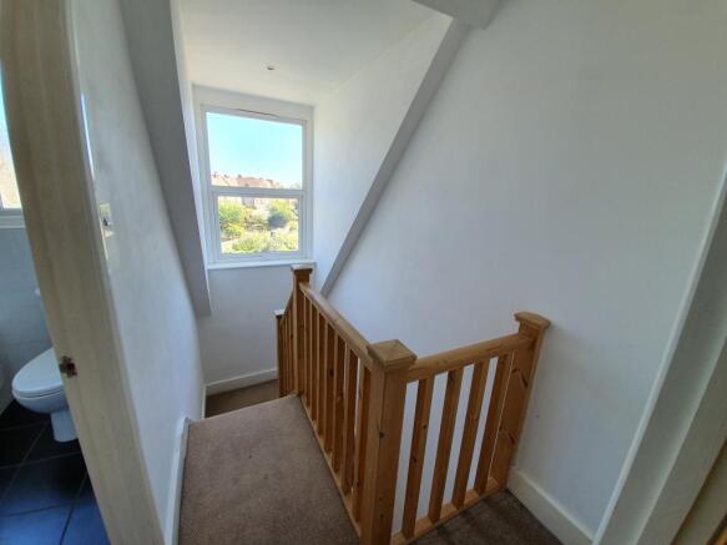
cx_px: 364
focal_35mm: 13
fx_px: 273
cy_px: 272
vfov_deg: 89.9
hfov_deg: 106.2
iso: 50
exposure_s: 1/120
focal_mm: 1.8
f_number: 2.2
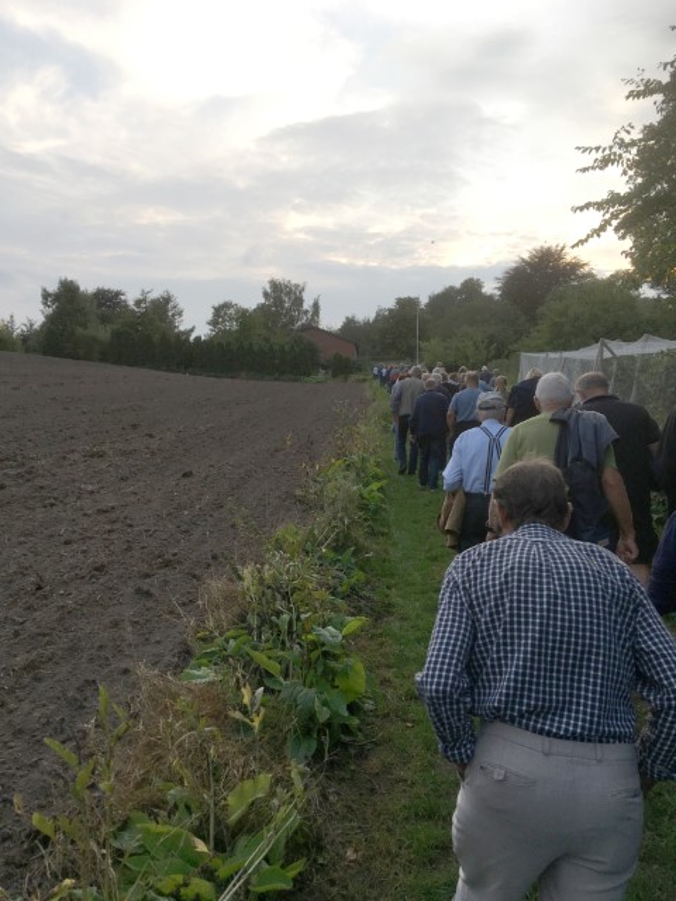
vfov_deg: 61.7
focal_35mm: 29
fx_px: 755
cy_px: 450
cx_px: 338
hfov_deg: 48.2
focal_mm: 4.15
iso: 25
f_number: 2.2
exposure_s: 1/115
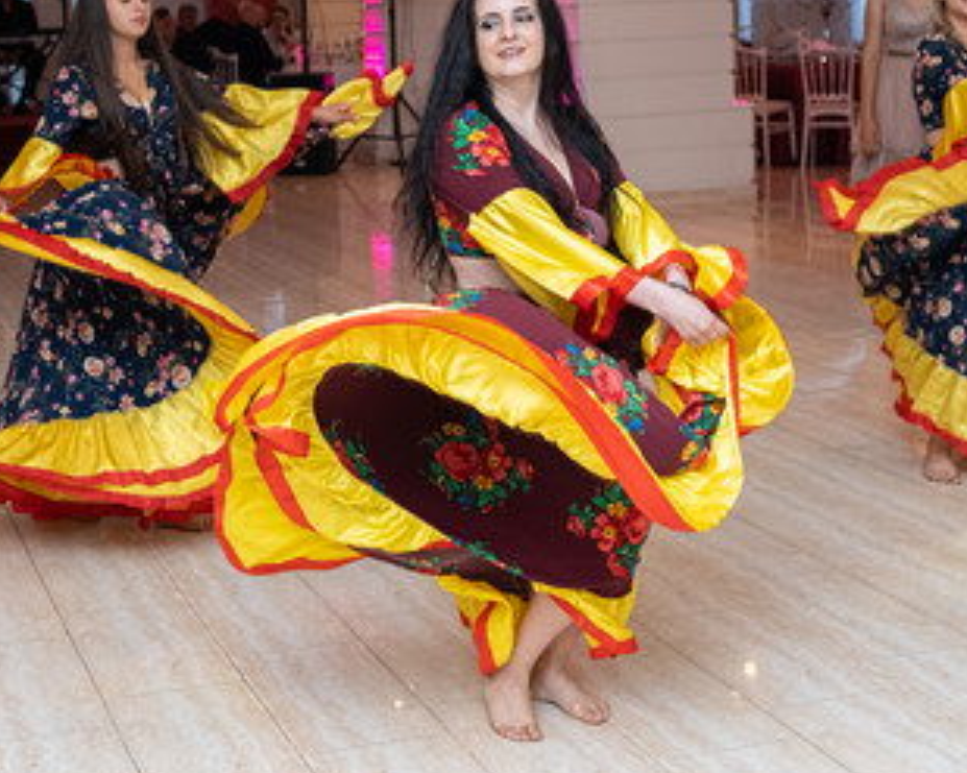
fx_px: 1946
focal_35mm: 68
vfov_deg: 22.3
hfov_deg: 27.9
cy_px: 186
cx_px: 397
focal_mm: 23
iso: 1000
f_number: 2.5
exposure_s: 1/125
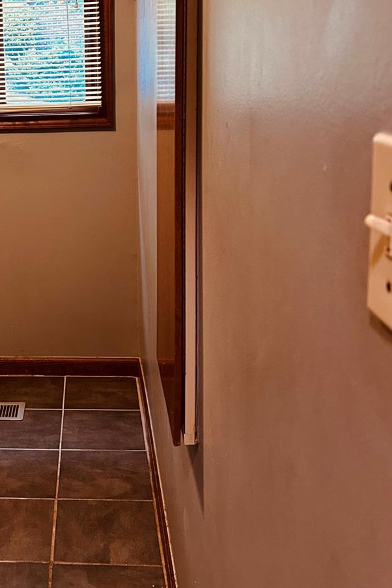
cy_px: 168
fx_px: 751
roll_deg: +1.9
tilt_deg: -6.6
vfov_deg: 41.8
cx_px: 23
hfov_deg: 27.9
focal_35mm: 46
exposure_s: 1/60
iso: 320
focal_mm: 5.7
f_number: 1.5
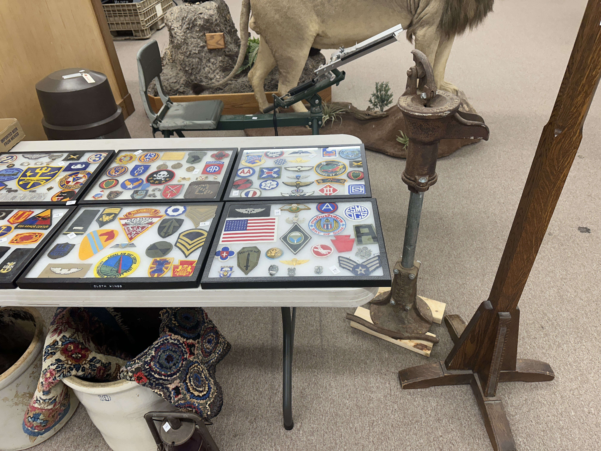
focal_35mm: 24
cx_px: 300
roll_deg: +4.8
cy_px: 226
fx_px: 417
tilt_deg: -37.4
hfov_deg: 71.6
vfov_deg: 56.8
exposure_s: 1/120
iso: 125
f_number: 1.78
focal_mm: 6.86
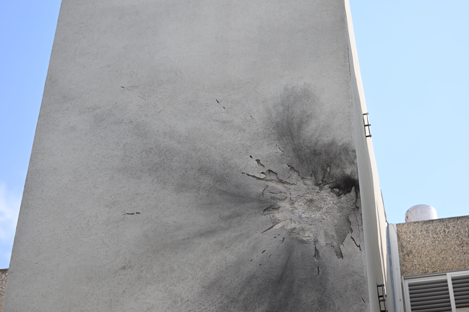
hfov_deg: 23.9
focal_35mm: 85
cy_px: 156
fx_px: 1107
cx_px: 234
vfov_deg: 16.1
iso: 90
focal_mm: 85
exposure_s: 1/1000
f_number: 3.2
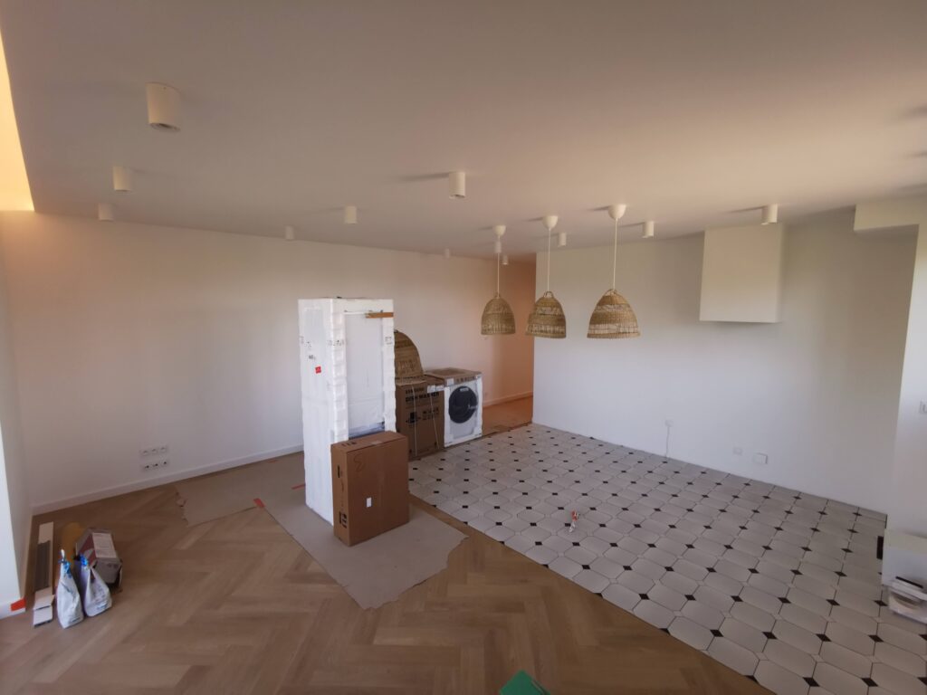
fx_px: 428
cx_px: 464
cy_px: 348
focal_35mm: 16
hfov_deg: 94.5
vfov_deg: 78.1
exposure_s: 1/60
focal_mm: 2.35
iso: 80
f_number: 2.2
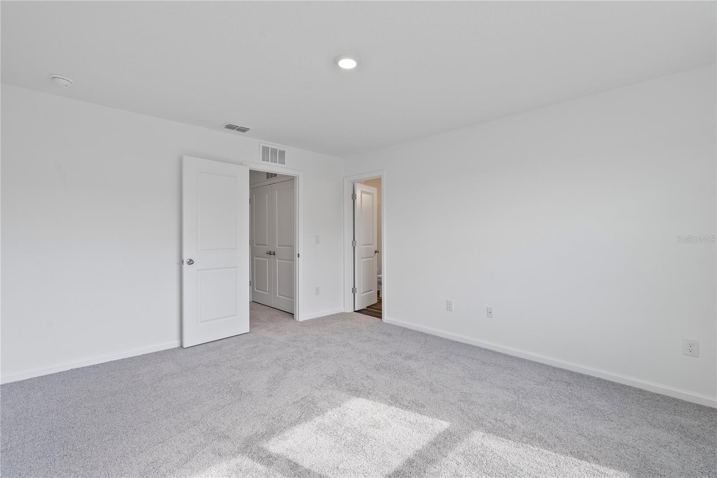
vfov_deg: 73.8
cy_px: 239
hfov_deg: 96.7
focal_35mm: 16
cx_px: 358
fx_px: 319
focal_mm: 16
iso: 400
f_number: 8
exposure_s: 1/5
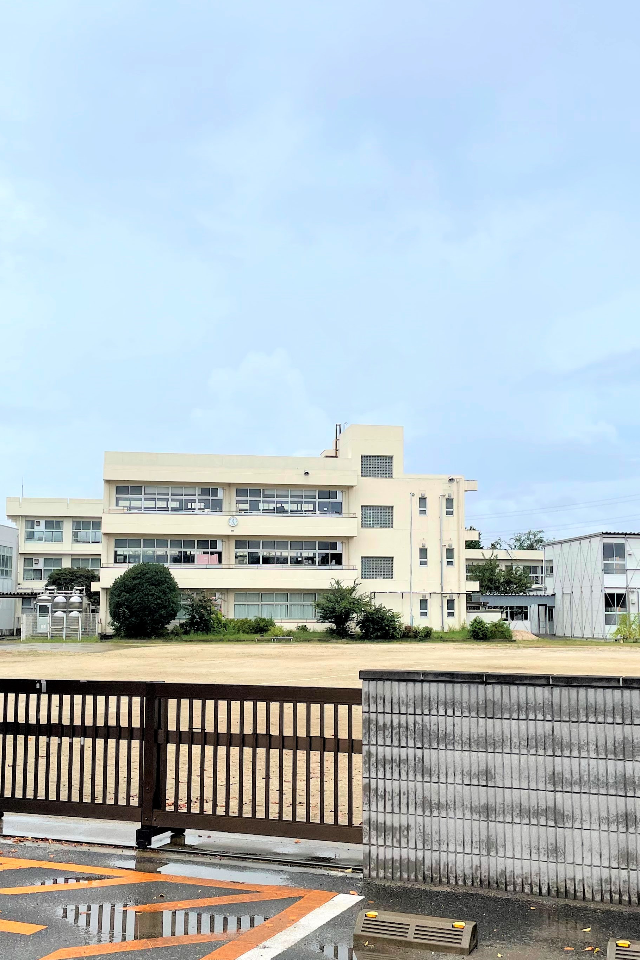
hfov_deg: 33.4
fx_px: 1067
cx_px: 315
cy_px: 495
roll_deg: +1.0
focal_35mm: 40
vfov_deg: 48.5
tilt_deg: +6.8
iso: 32
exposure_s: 1/6897
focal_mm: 4.2
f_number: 1.6
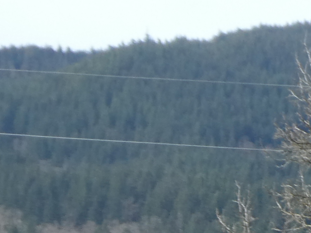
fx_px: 2714
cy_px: 610
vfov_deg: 4.8
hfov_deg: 6.5
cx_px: 297
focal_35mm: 302
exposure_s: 1/400
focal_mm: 9
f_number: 4.1
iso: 80
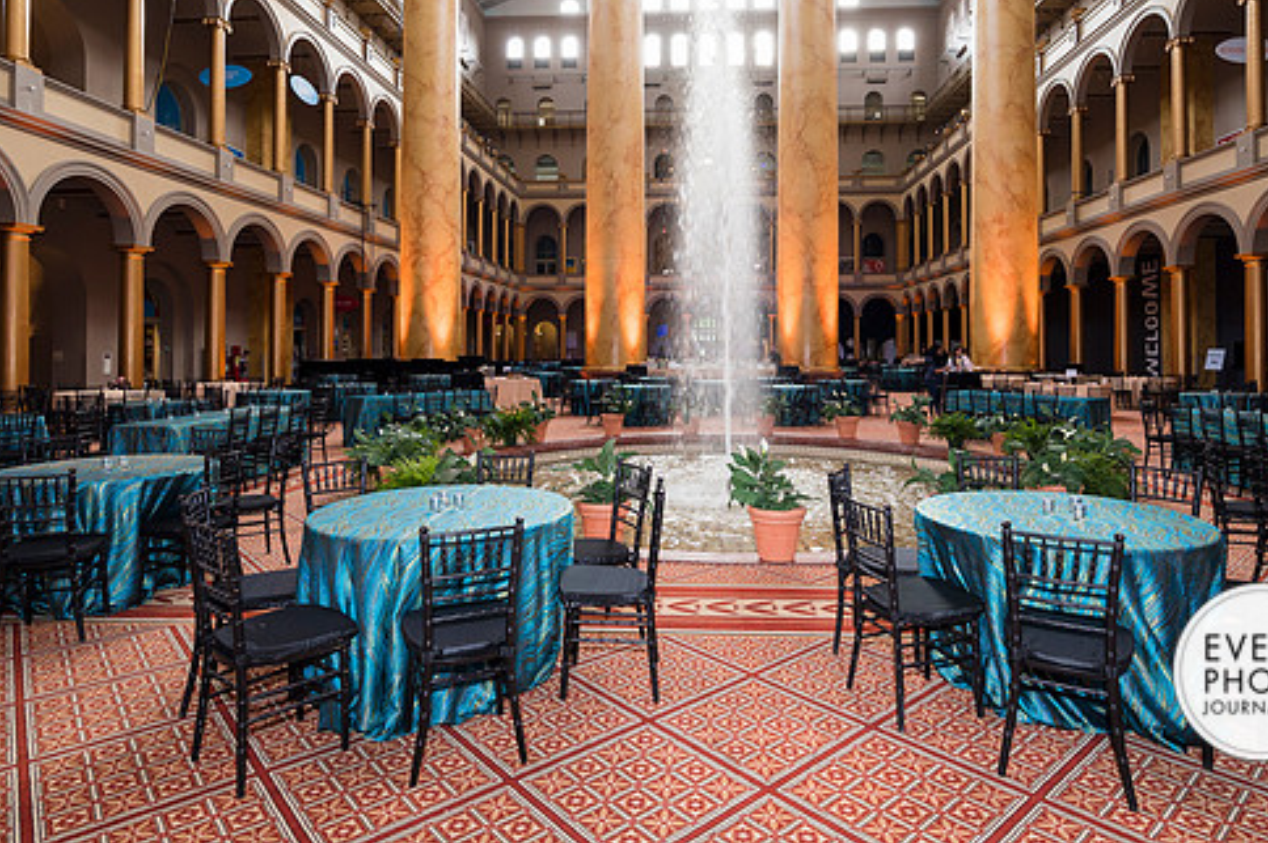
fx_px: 739
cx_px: 669
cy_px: 343
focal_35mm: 21
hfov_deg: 81.2
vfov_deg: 59.0
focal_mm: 16.5
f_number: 5
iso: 800
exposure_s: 1/80
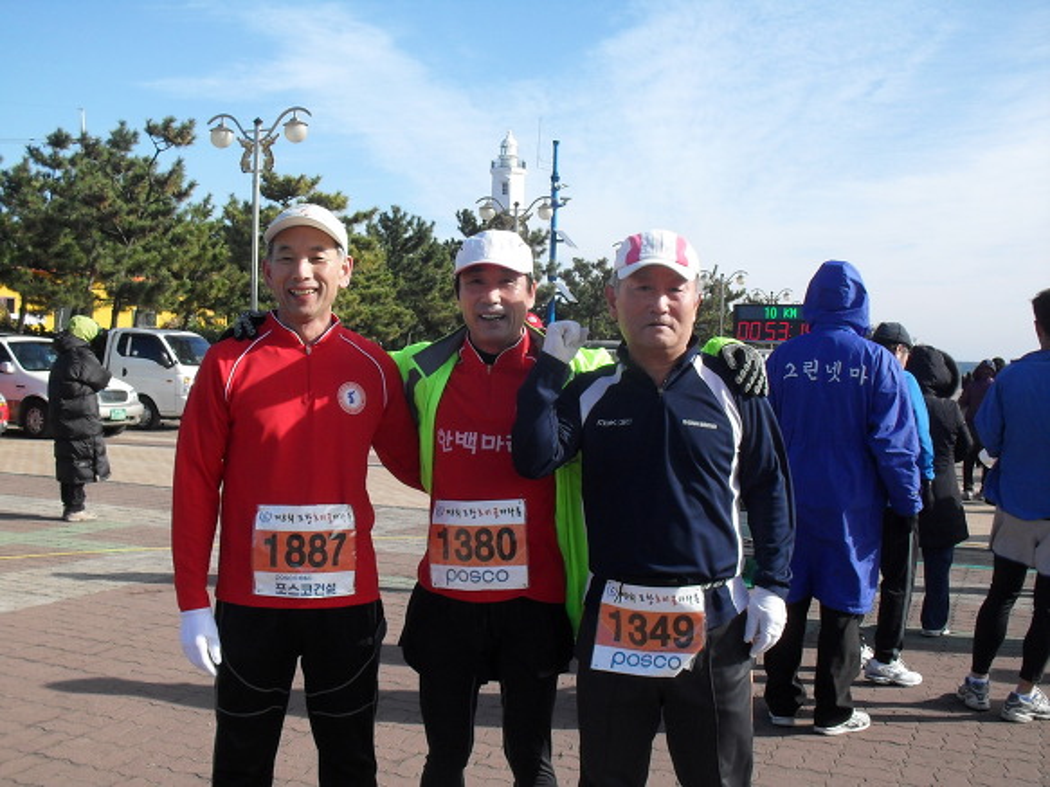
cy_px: 394
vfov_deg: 37.7
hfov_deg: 49.0
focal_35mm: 38
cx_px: 525
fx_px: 1152
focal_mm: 6.3
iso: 80
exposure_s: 1/125
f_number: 8.3
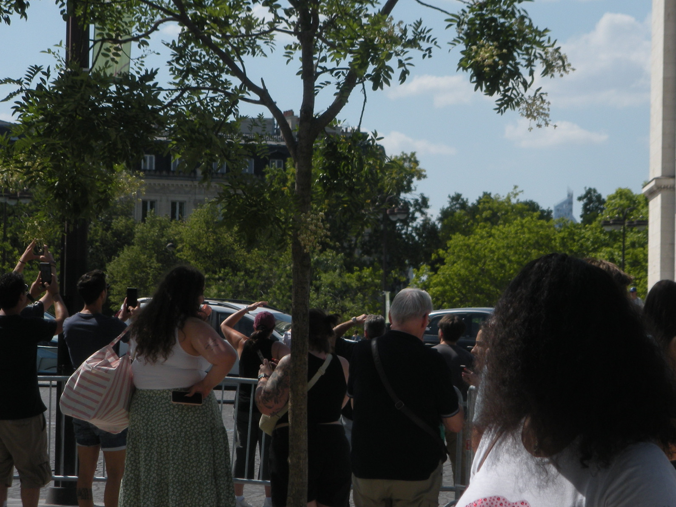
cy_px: 249
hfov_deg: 12.7
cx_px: 381
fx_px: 3046
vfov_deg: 9.5
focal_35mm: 156
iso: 64
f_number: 5.3
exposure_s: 1/536
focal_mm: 21.2
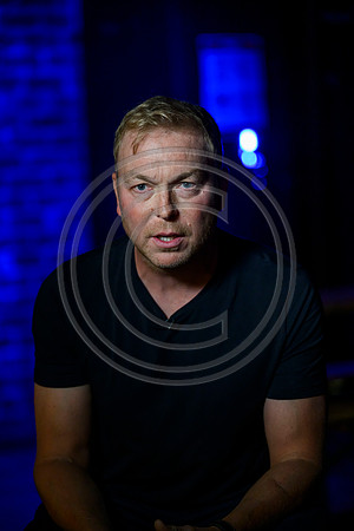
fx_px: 1844
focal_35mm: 125
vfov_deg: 16.4
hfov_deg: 11.0
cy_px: 266
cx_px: 177
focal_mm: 125
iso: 3200
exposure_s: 1/125
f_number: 2.8
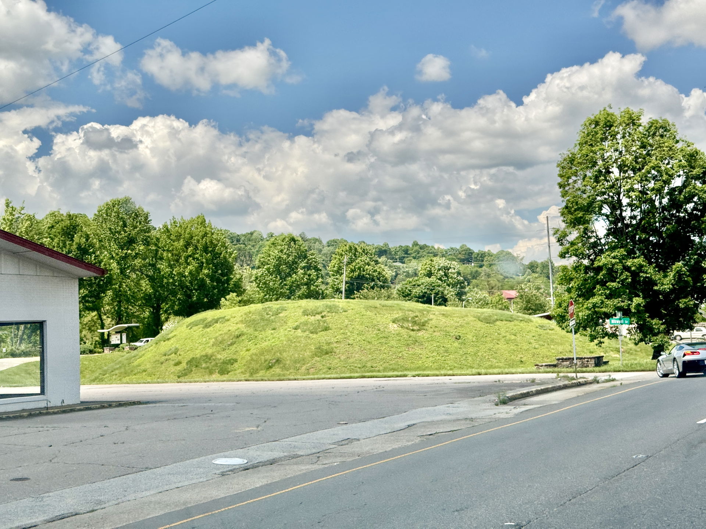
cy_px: 264
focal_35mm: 48
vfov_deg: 30.3
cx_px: 353
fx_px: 979
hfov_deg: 39.7
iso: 64
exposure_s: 1/4049
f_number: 1.78
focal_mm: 6.76
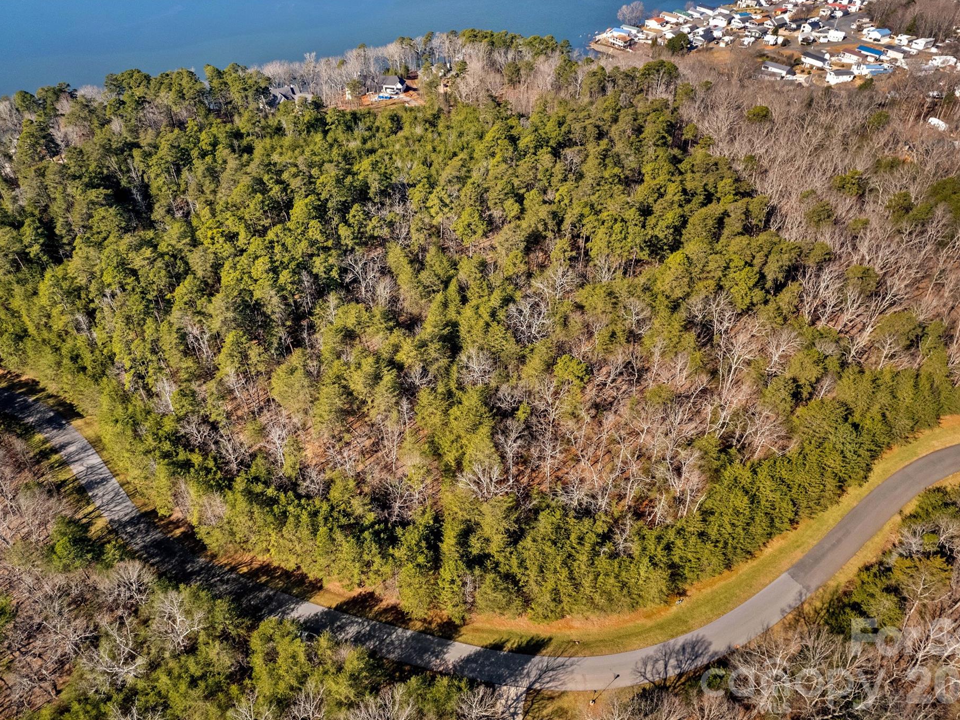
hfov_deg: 71.6
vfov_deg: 56.8
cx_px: 476
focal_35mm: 24
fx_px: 666
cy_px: 360
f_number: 2.8
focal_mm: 8.38
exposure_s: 1/2000
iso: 400
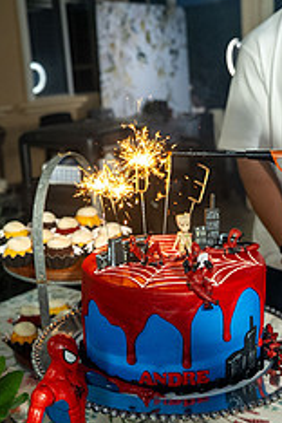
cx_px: 110
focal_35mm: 50
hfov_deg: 26.9
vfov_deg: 39.5
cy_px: 248
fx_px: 587
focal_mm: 26
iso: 640
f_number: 3.5
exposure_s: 1/160
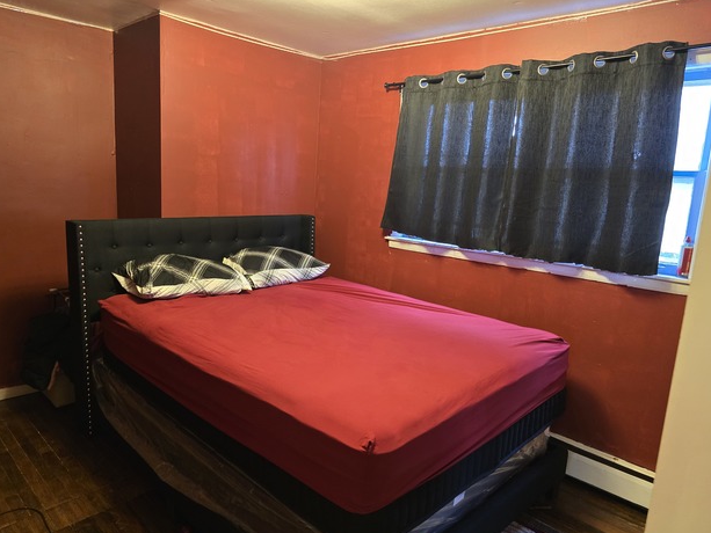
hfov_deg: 71.6
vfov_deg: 56.8
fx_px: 493
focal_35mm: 24
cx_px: 341
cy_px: 271
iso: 500
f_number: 1.7
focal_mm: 6.3
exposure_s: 1/60
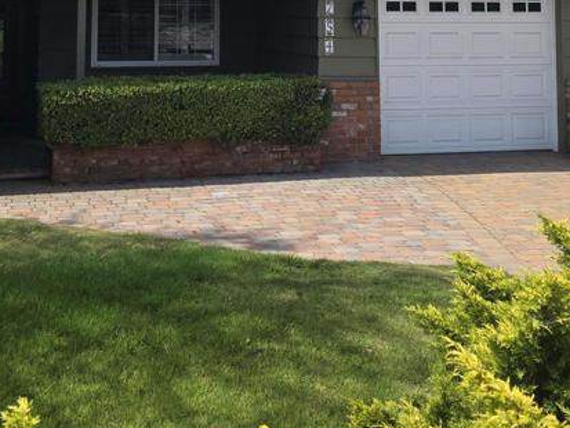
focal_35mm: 57
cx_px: 230
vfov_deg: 24.0
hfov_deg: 33.7
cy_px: -46
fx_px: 939
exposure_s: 1/4145
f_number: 1.7
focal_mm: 6.3
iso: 80
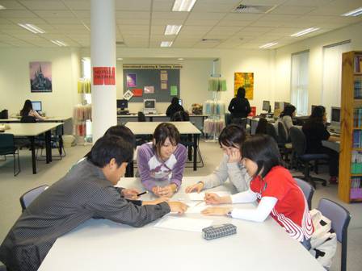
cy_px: 136
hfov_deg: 52.6
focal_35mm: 35
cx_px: 181
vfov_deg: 40.7
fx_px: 366
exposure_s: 1/60
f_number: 2.8
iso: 320
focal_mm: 5.8
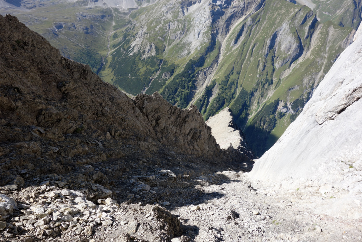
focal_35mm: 28
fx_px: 282
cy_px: 121
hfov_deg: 65.5
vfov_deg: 46.4
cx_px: 181
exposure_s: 1/320
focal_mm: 10.4
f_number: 5.6
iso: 125
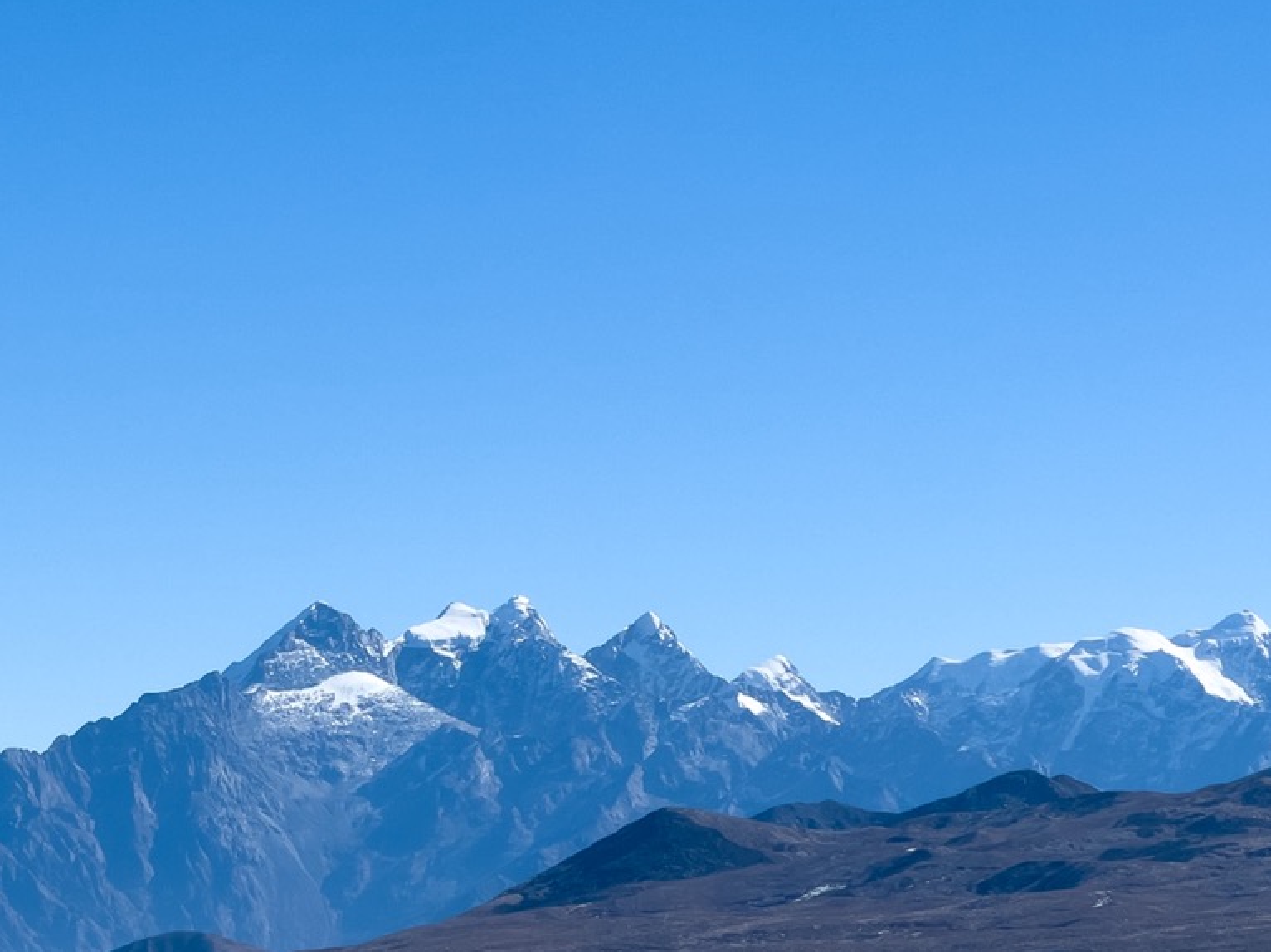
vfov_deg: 14.3
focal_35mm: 103
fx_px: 3781
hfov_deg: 19.1
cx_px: 704
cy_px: 615
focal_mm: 9
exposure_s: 1/1150
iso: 32
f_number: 2.8
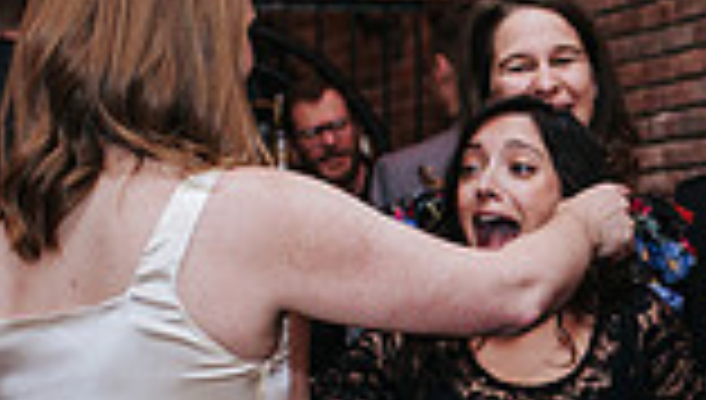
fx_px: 2532
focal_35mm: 135
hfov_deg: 15.4
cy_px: 382
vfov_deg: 9.0
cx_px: 827
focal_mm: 35
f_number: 3.2
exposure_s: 1/200
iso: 800
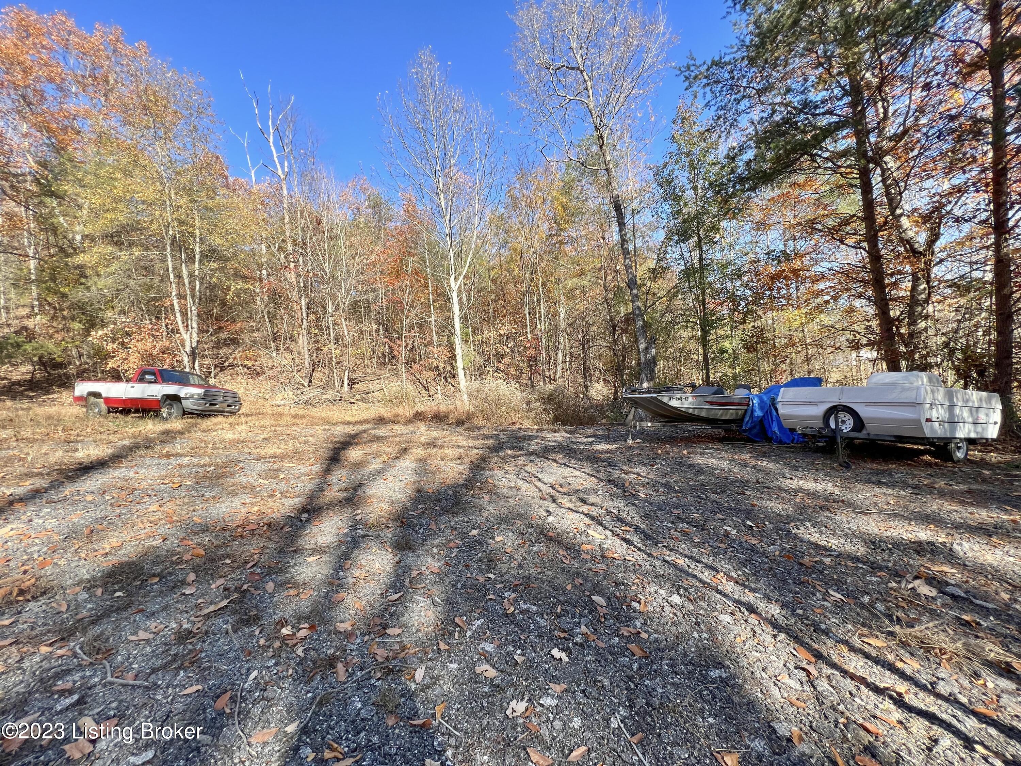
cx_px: 510
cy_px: 383
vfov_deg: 89.9
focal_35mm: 13
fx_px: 383
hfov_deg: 106.2
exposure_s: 1/440
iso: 32
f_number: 1.8
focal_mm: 1.57
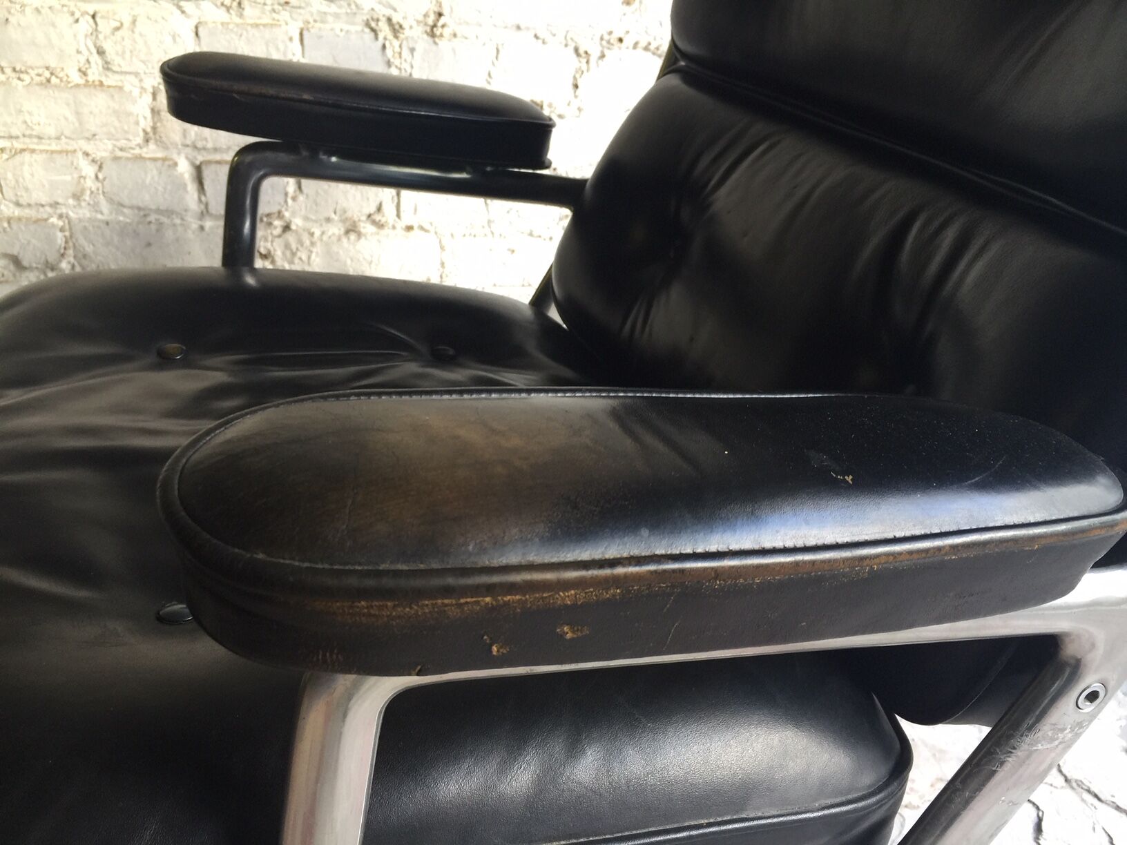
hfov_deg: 61.7
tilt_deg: -28.8
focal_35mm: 29
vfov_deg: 48.2
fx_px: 944
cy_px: 422
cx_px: 564
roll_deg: -5.9
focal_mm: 4.15
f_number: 2.2
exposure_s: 1/17
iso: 40
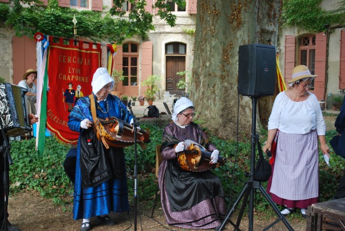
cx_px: 172
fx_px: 504
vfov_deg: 25.8
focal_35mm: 52
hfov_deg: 37.8
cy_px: 116
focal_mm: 35
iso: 200
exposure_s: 1/60
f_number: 5.3
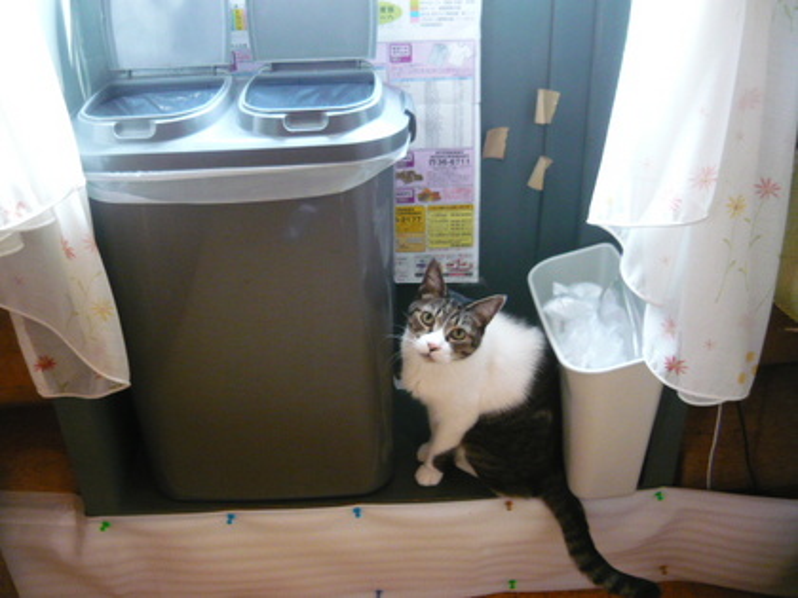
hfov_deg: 55.4
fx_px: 761
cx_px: 399
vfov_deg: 42.9
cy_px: 299
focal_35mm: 33
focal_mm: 5.5
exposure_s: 1/25
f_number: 2.8
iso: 400
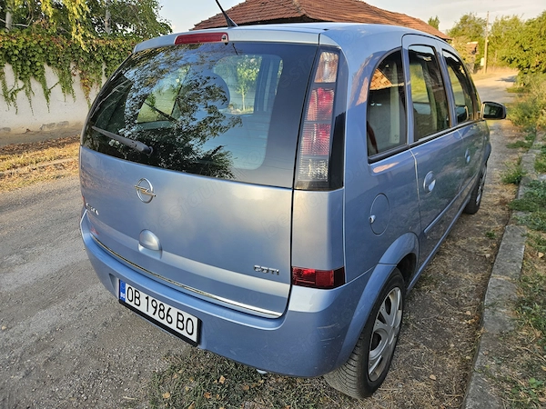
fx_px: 363
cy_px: 204
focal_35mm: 23
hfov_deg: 73.9
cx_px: 273
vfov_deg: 58.9
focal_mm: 5.4
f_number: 1.8
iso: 80
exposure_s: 1/719
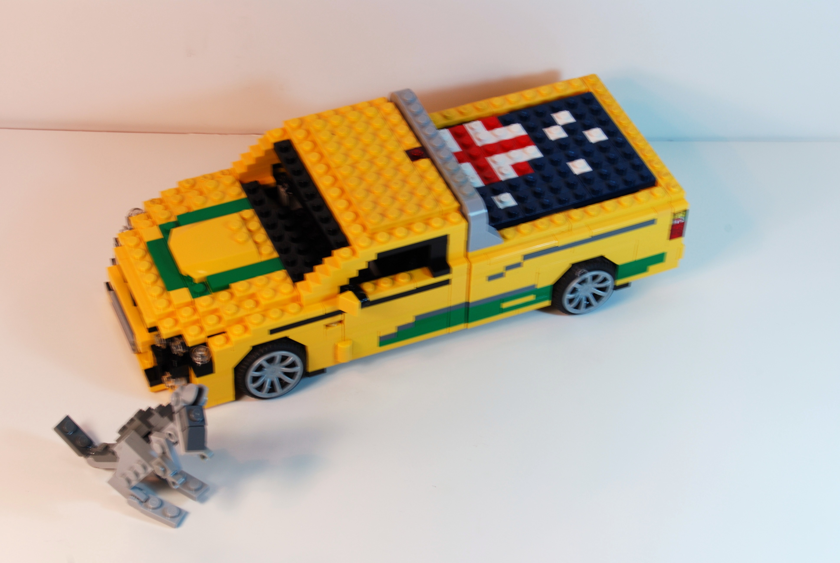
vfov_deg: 16.6
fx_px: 1927
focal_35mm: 82
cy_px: 282
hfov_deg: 24.6
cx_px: 420
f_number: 11
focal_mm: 55
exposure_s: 1/8
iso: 100
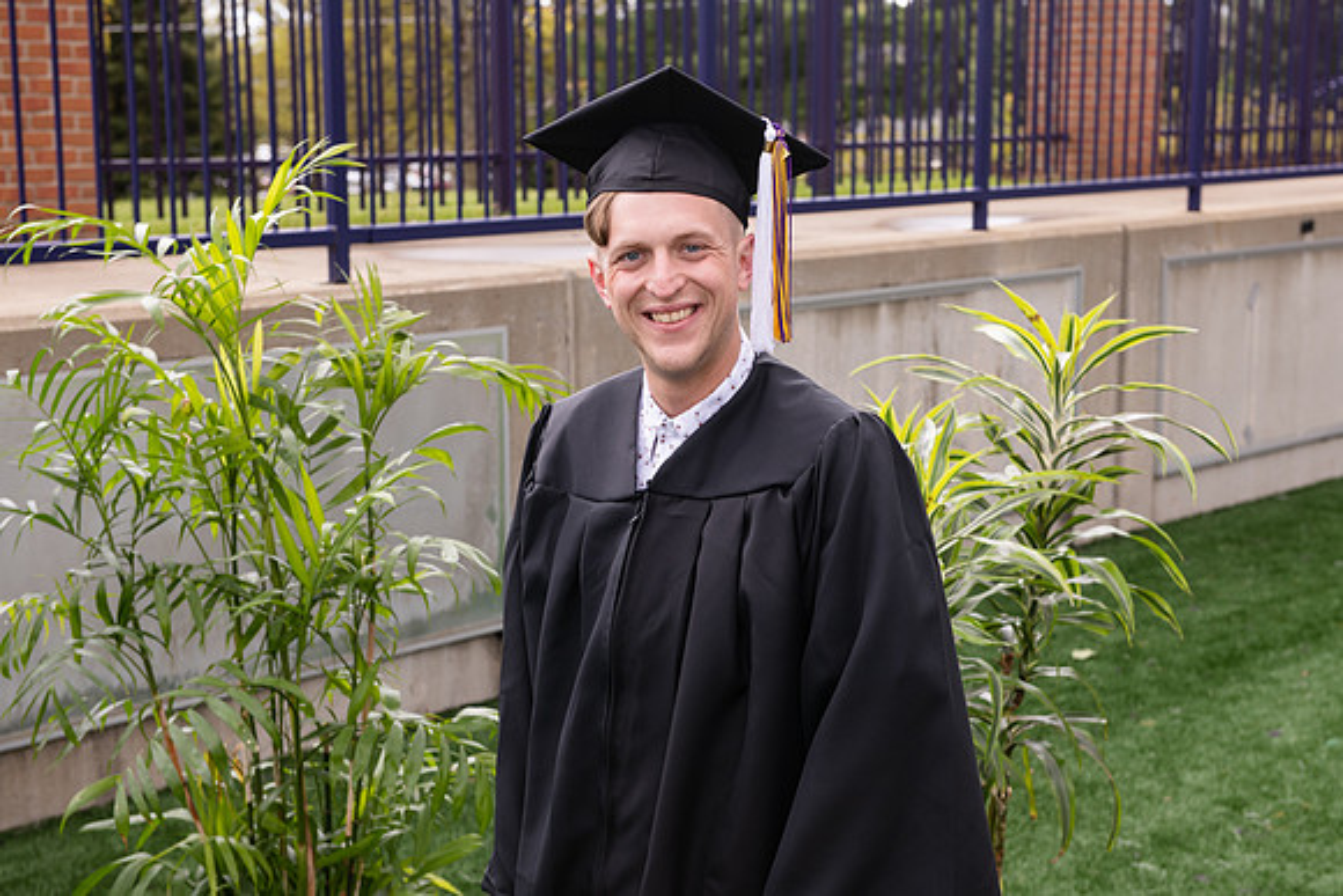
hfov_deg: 32.3
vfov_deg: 21.9
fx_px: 2315
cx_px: 718
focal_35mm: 62
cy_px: 479
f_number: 5.6
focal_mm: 58
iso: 250
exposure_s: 1/200
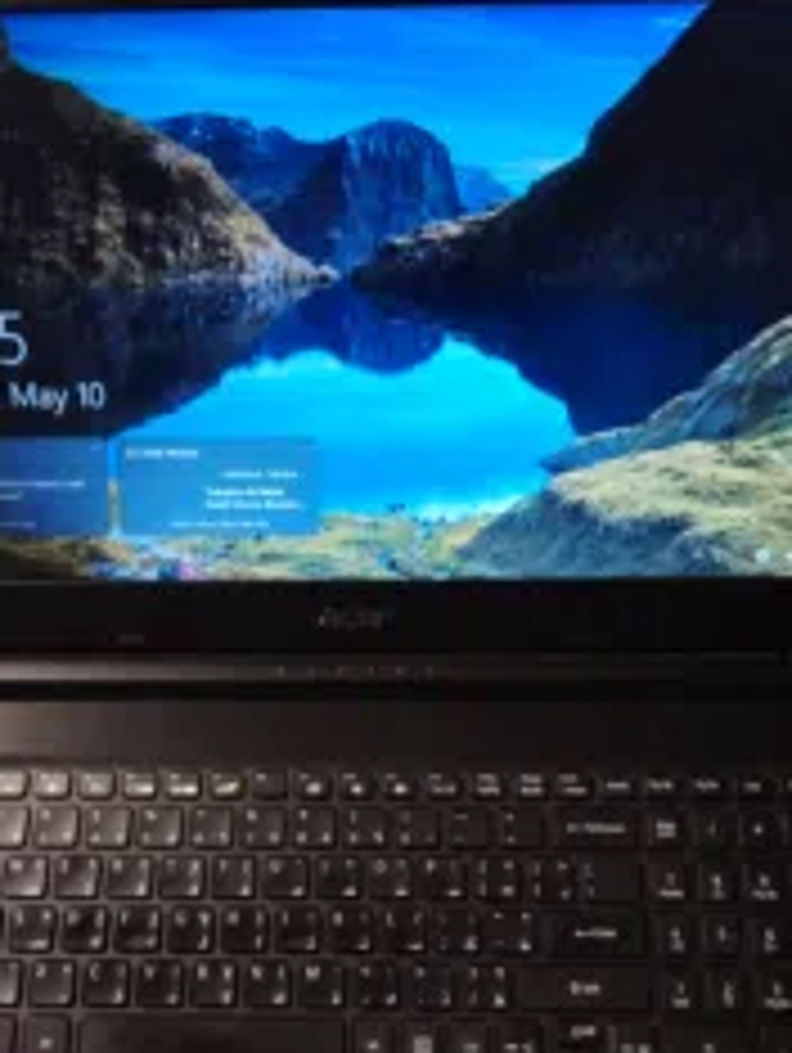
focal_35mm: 41
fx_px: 1248
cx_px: 387
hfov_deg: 35.2
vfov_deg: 45.2
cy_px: 684
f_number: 1.75
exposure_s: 1/25
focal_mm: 5.25
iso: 741
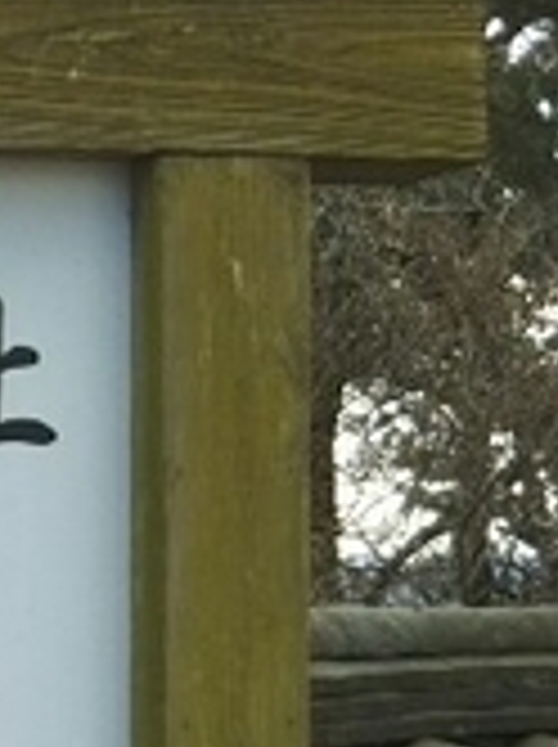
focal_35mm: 145
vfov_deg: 13.3
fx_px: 3125
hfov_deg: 9.5
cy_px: 878
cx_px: -558
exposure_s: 1/212
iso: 25
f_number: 2.2
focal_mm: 4
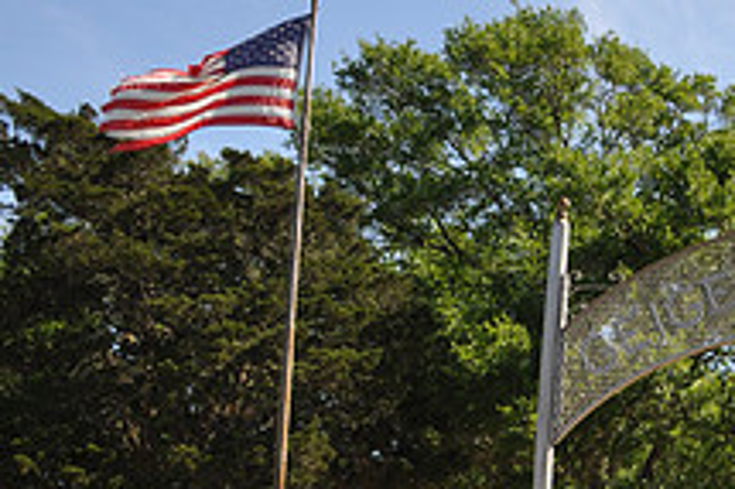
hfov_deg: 22.4
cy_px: 385
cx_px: 964
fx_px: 1652
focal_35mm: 81
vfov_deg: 16.7
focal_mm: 20
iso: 200
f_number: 11
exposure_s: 1/125
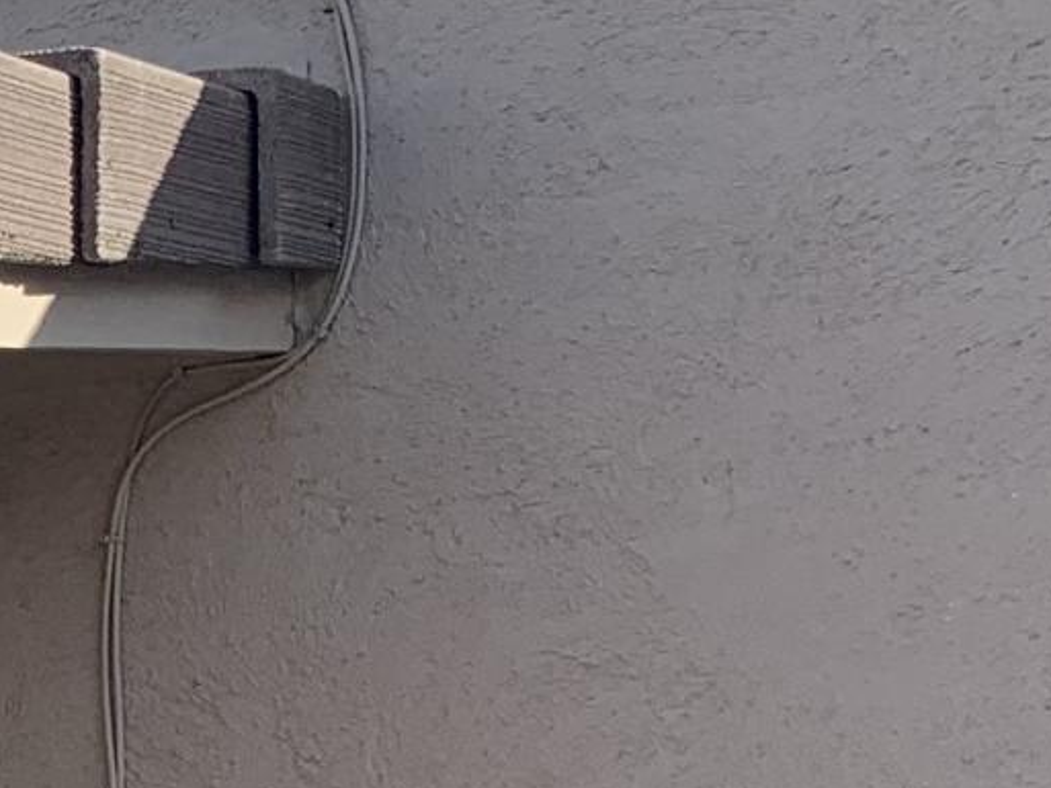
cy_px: 1234
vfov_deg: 9.5
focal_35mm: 152
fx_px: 4616
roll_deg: -2.3
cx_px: -832
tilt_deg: +4.3
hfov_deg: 12.0
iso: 25
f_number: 1.8
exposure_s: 1/1490
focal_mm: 4.25
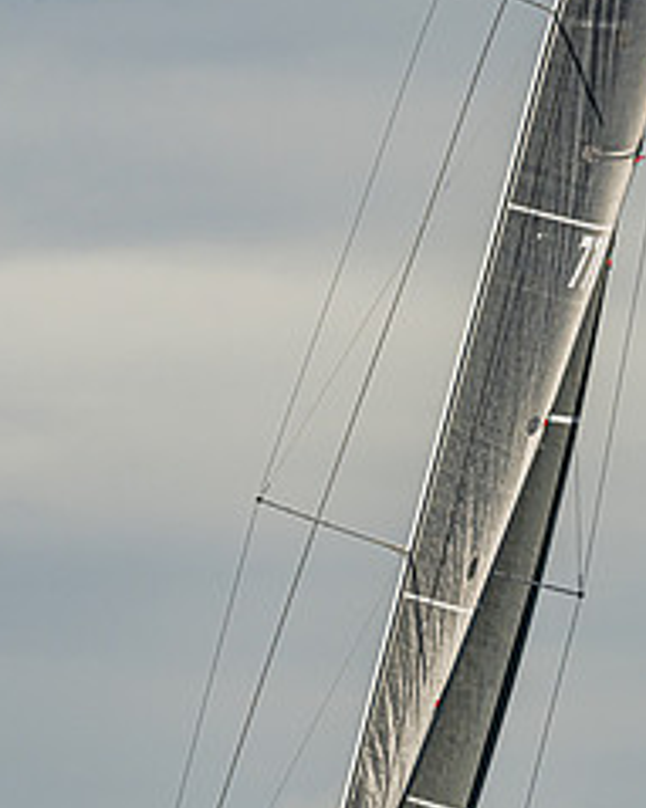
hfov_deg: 1.6
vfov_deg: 2.0
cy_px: 549
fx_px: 22766
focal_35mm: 952
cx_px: 294
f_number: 10
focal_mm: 400
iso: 320
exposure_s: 1/1600
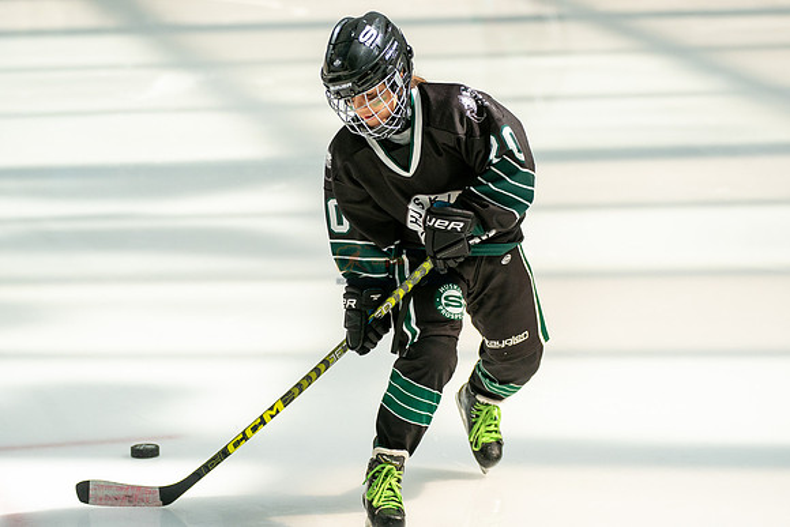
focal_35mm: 183
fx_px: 4024
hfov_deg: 11.2
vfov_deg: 7.5
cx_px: 395
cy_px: 201
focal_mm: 148
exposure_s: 1/4000
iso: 1600
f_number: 3.5
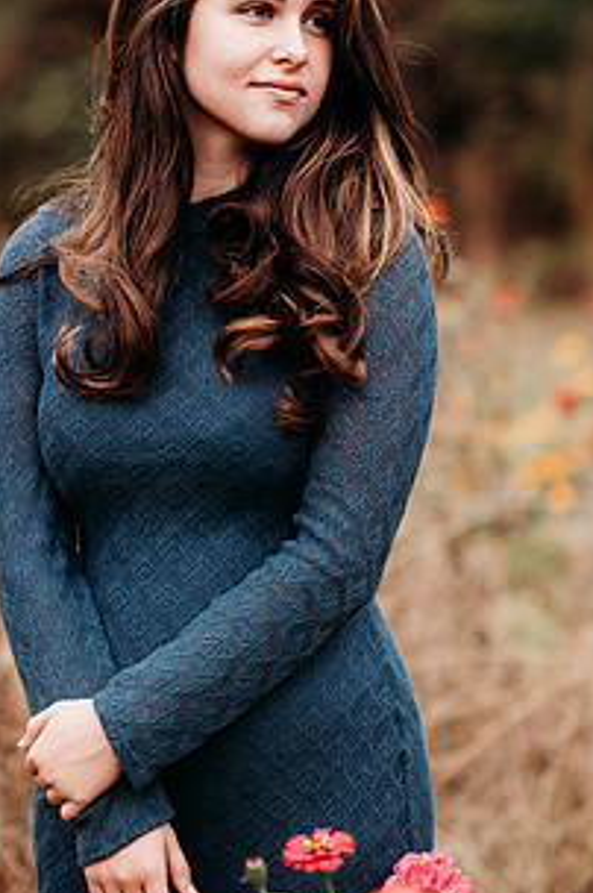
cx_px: 197
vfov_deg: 16.2
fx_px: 3120
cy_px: 306
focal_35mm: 126
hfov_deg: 10.8
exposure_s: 1/500
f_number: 2.2
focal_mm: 85
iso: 100
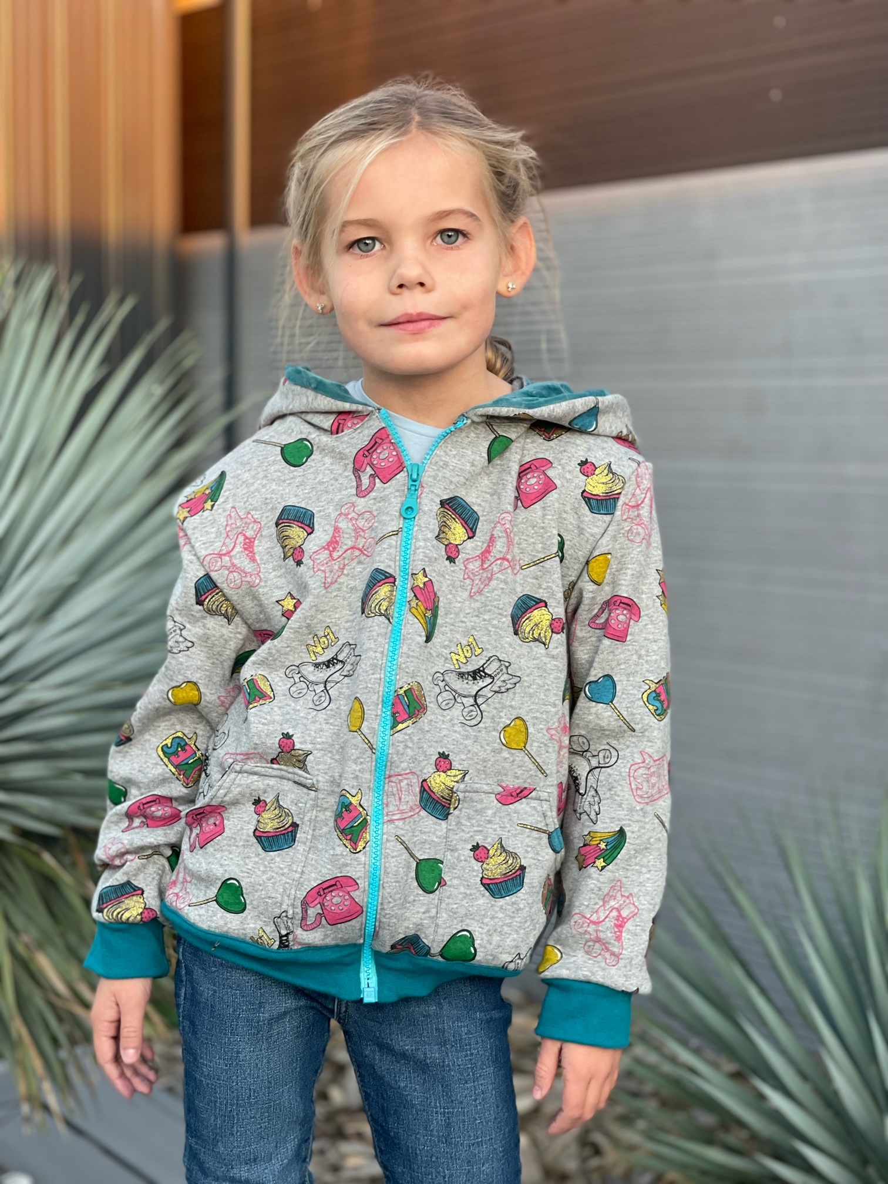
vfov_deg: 30.3
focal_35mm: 64
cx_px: 444
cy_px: 592
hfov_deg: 22.9
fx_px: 2189
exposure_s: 1/121
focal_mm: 7.5
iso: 100
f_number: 2.2
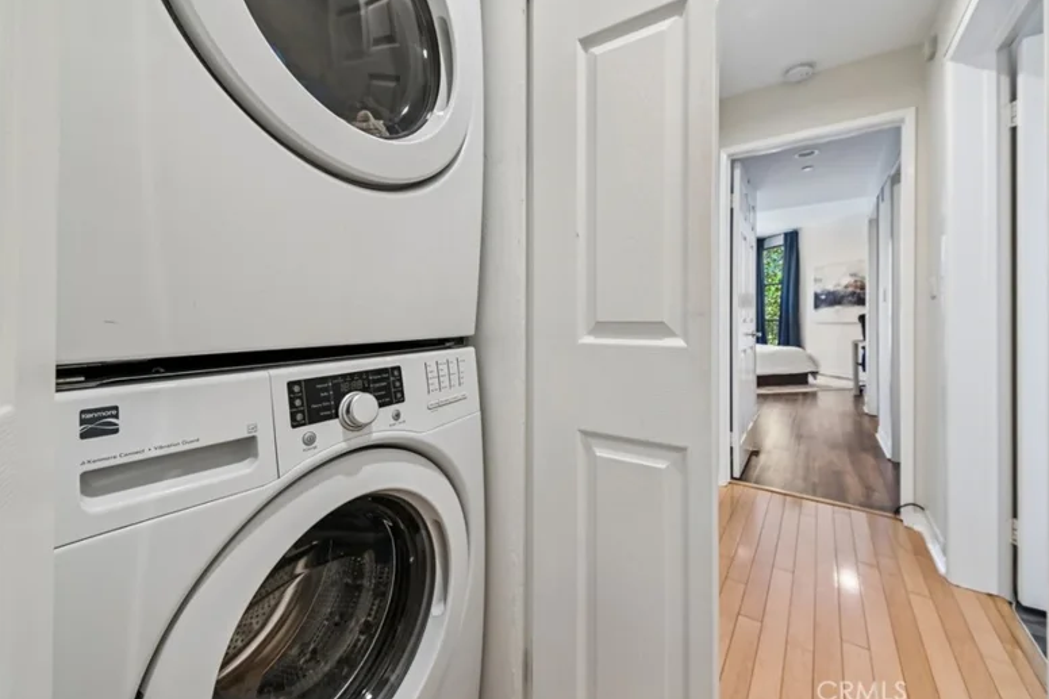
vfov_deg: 85.3
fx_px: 379
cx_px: 552
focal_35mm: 13
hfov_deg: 108.2
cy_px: 329
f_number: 8
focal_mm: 12
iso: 250
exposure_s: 1/5
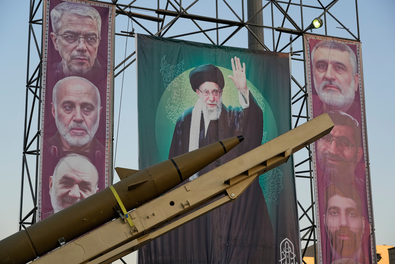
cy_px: 132
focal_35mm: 76
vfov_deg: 18.0
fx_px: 834
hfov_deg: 26.6
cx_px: 198
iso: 800
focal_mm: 76
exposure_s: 1/800
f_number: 5.6
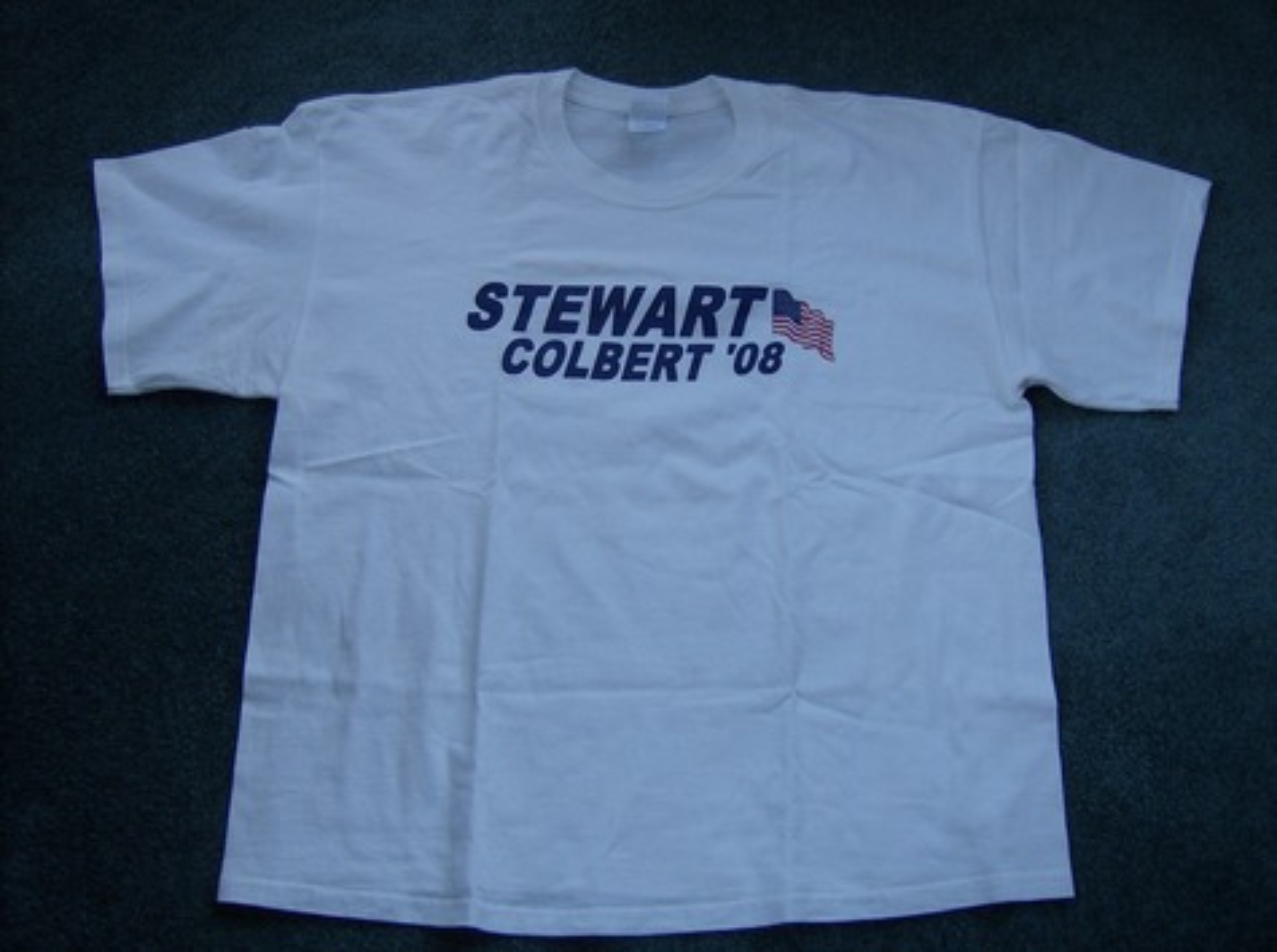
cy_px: 476
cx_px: 638
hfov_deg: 51.5
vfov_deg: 39.5
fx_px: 1325
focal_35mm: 36
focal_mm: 6
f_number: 2.8
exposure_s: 1/64
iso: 100
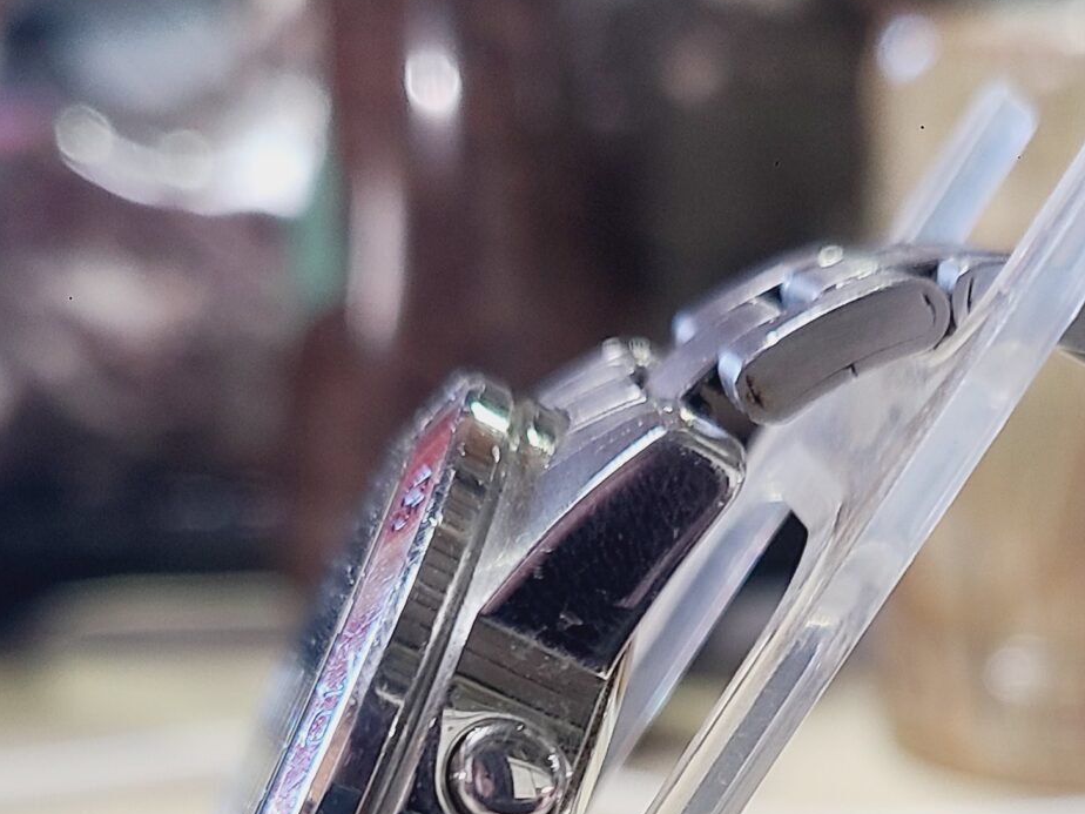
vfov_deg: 18.8
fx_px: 2257
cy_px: 1092
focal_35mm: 72
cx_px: 728
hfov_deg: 26.9
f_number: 1.8
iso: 100
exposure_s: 1/50
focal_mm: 5.4
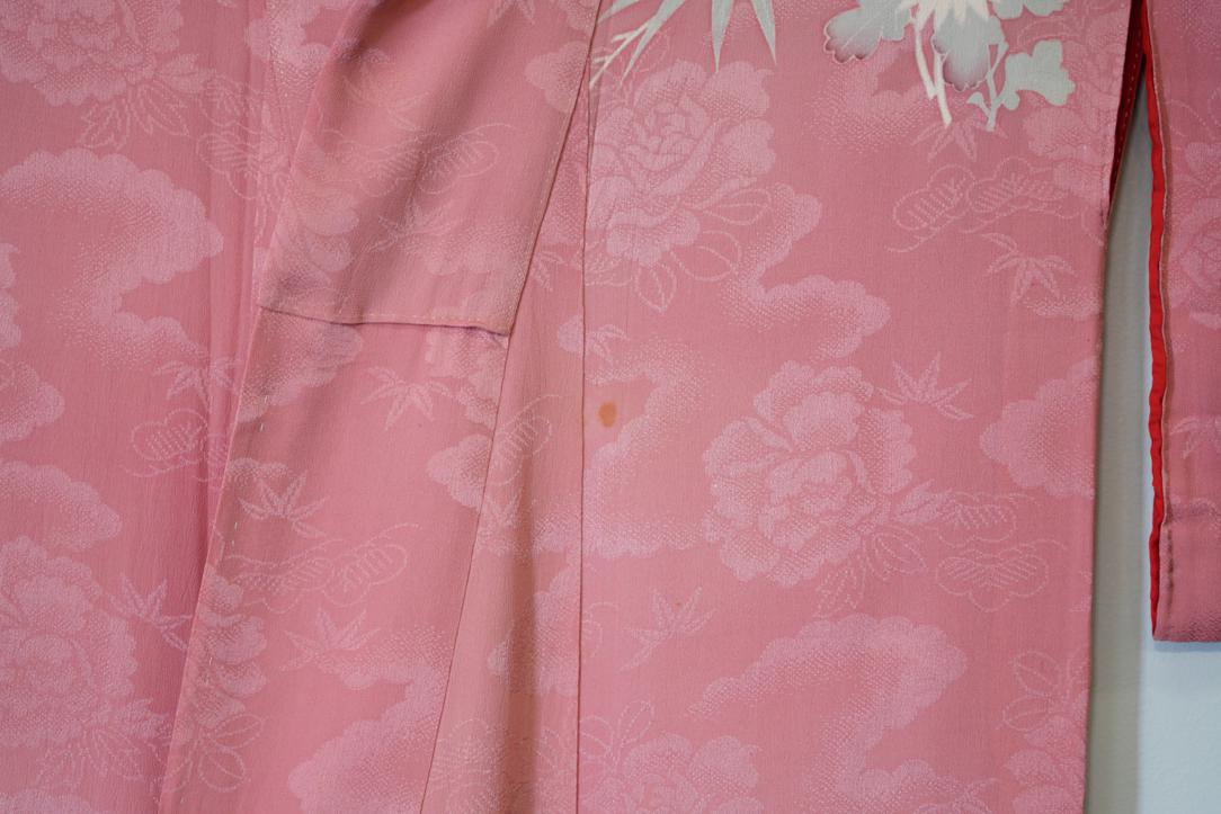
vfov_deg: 13.0
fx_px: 3561
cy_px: 407
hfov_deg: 19.5
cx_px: 610
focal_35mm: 105
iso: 800
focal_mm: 105
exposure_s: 1/125
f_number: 4
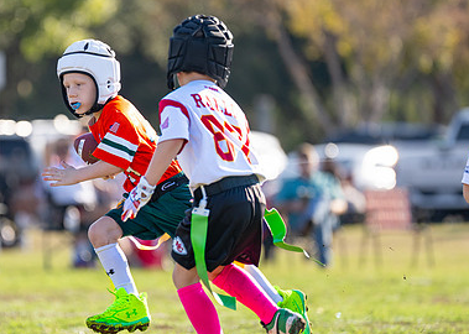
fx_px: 5722
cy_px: 168
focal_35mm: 430
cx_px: 147
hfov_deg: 4.7
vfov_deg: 3.3
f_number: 2.8
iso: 250
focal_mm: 200
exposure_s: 1/2000
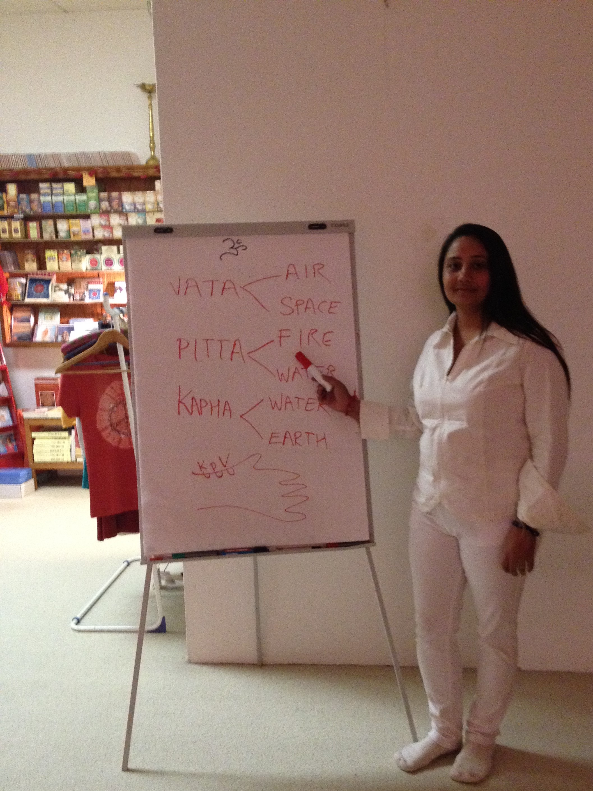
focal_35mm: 35
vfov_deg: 52.6
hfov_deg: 40.7
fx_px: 799
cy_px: 396
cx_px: 296
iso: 320
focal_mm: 4.28
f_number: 2.4
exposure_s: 1/20
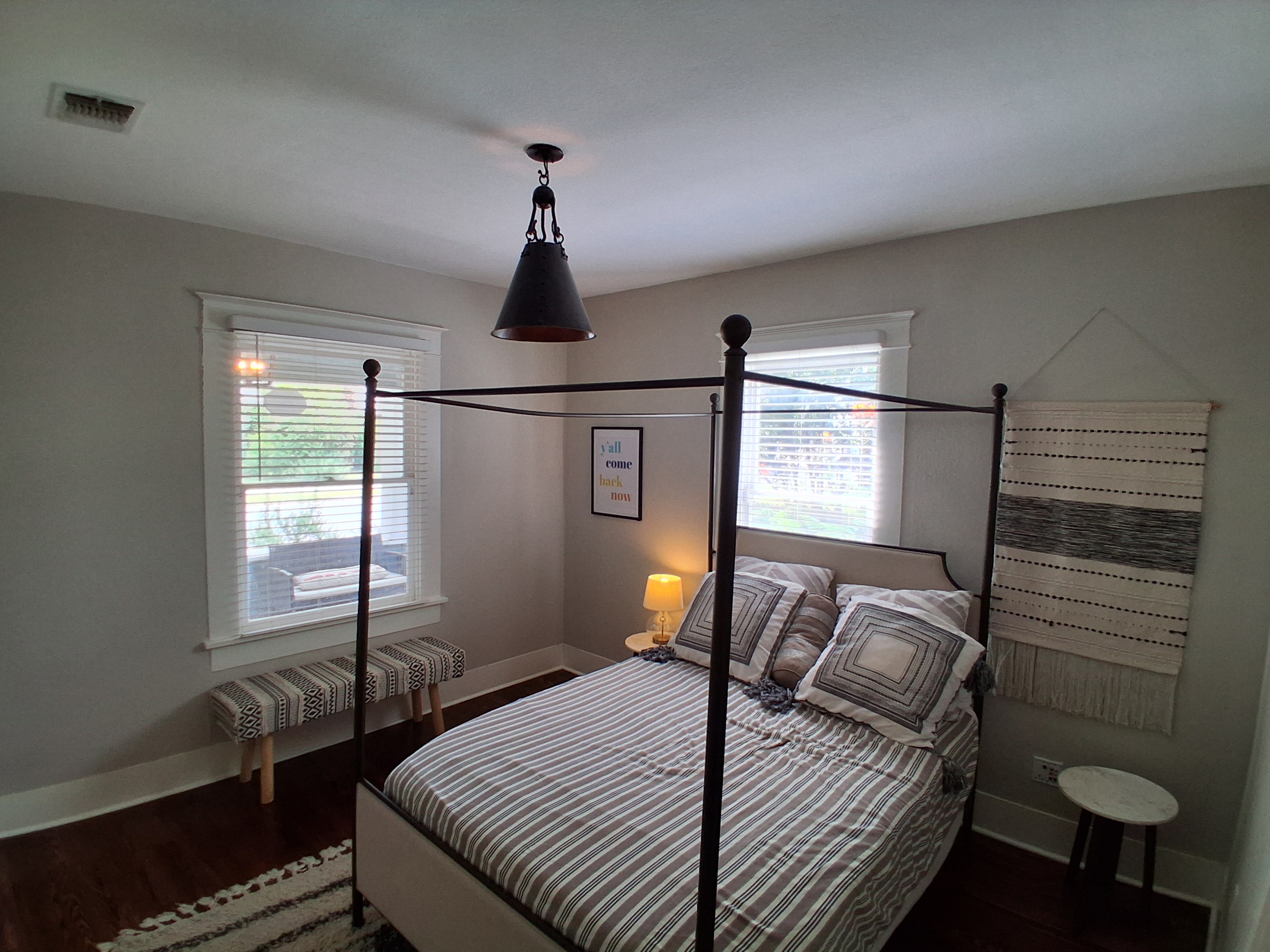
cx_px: 635
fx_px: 624
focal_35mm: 17
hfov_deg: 91.0
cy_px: 476
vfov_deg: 74.7
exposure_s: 1/100
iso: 80
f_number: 2.2
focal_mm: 1.4
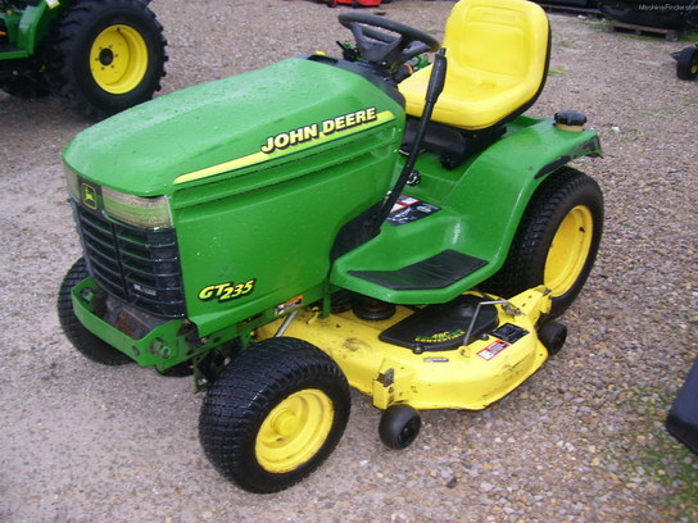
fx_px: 746
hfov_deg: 50.1
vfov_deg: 38.7
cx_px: 349
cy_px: 262
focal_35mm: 37
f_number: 2.7
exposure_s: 1/60
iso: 80
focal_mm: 6
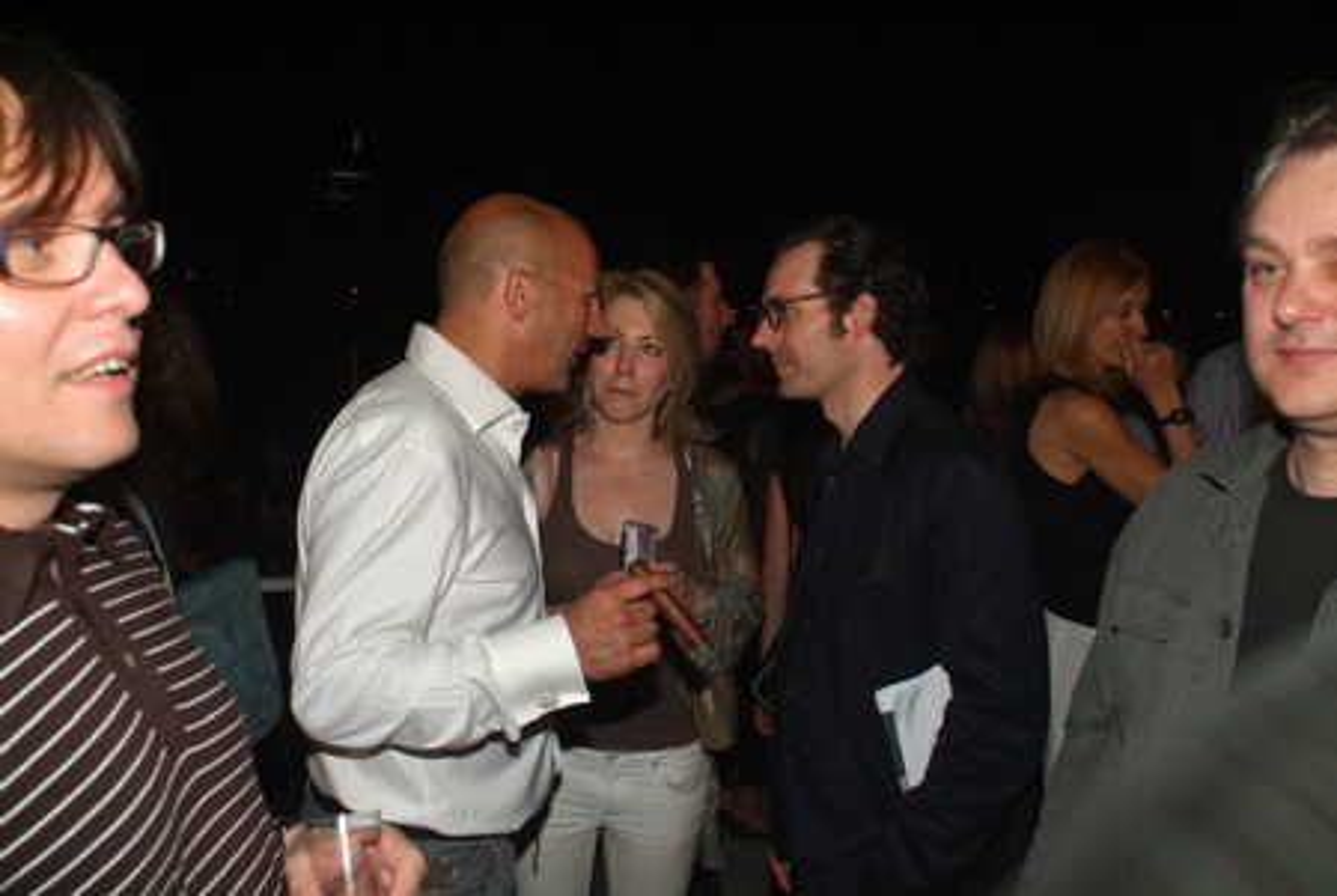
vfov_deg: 43.8
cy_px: 448
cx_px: 668
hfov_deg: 61.8
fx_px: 1116
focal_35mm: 30
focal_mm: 20
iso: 800
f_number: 5.6
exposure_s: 1/60
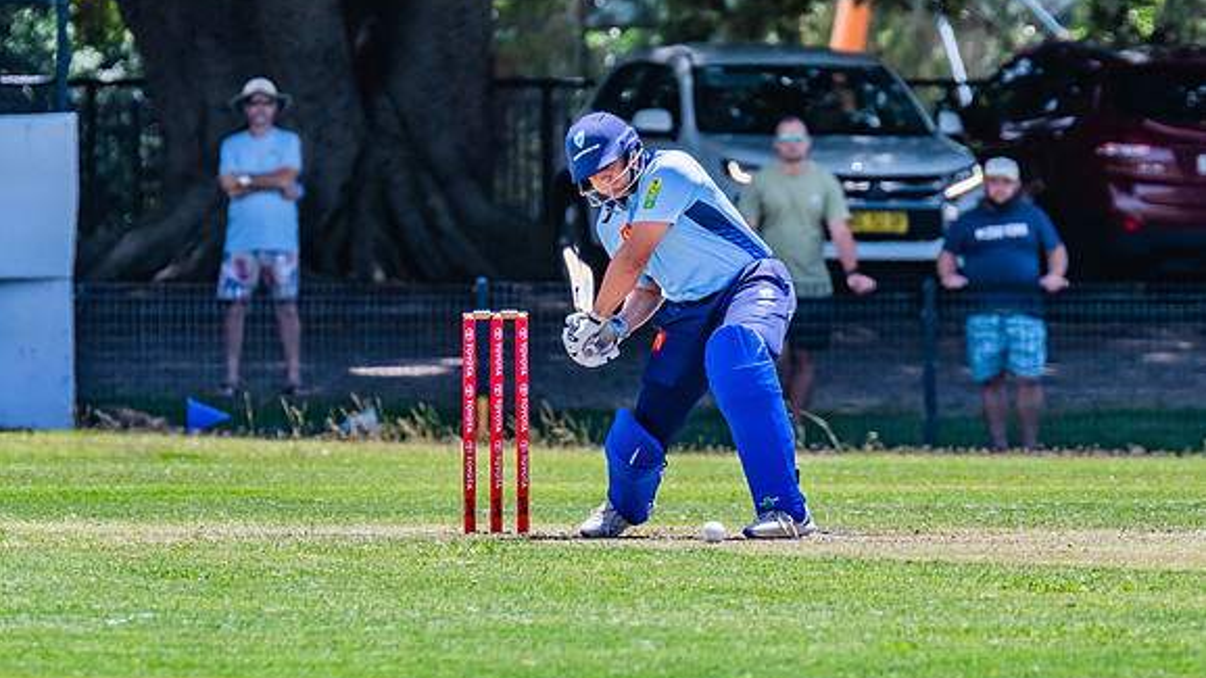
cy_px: 340
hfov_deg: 2.6
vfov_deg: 1.5
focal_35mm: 818
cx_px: 669
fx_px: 26156
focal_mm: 550
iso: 800
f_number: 10
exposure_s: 1/1000
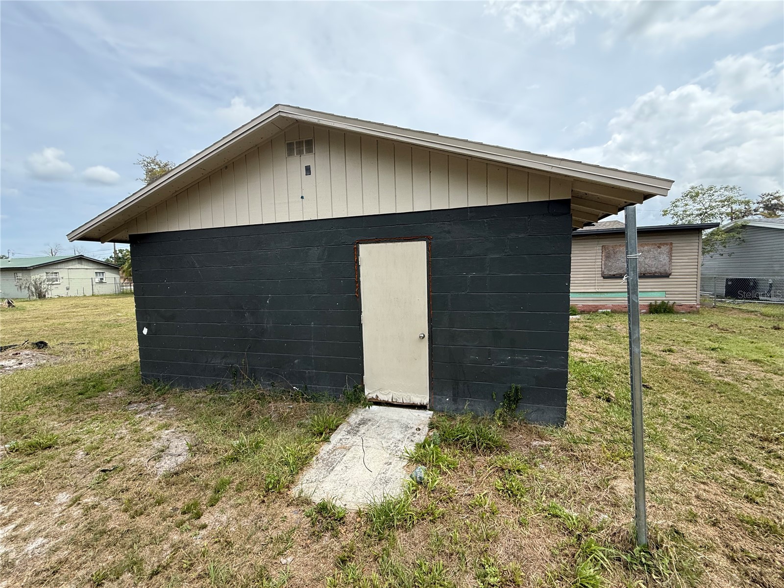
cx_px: 392
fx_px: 317
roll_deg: -1.2
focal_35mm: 14
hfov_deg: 102.1
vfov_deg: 85.7
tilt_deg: -1.3
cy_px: 294
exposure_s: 1/686
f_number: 2.2
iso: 50
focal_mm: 2.22
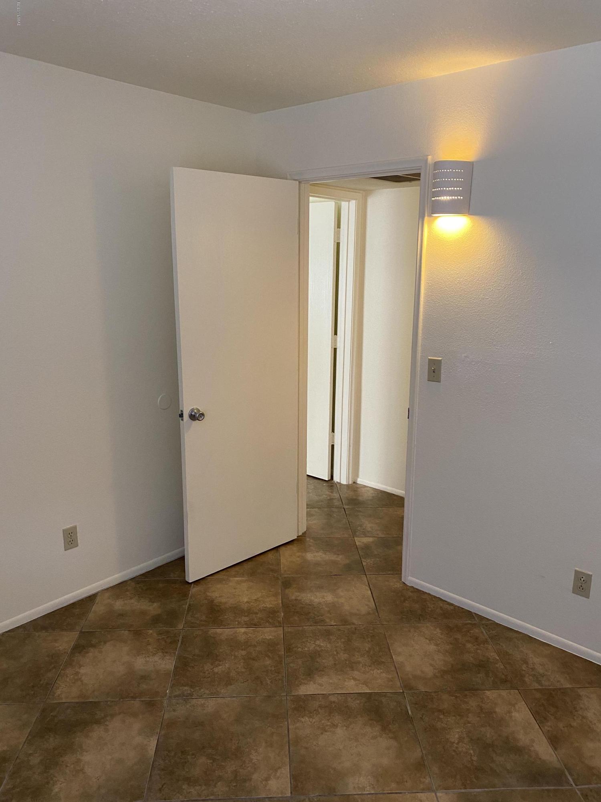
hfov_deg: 53.1
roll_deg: +0.1
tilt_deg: -13.7
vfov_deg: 67.3
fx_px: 602
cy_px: 401
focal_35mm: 26
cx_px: 300
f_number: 1.8
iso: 160
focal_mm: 4.25
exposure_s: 1/60
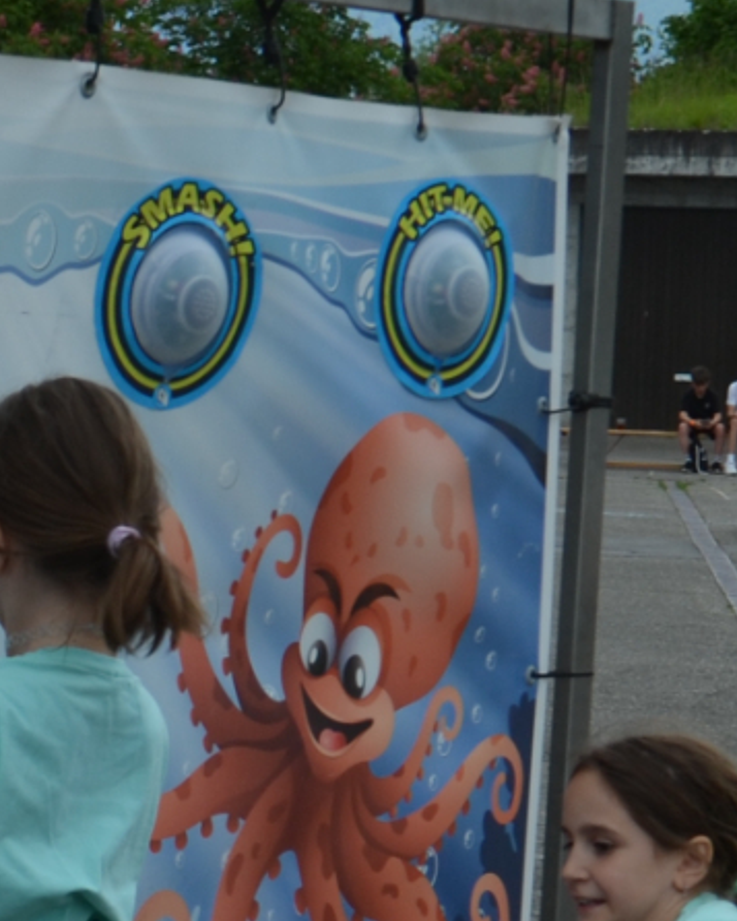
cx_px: 87
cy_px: 879
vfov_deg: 10.6
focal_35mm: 181
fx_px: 4933
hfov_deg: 8.5
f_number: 7.1
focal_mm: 28
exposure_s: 1/200
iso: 100
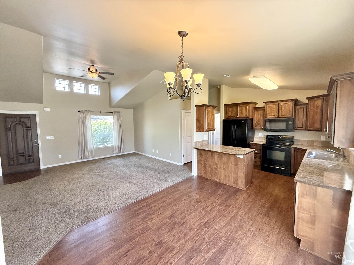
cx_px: 177
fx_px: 143
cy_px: 132
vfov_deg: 85.7
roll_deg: +0.9
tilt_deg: -4.8
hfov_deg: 102.1
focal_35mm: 14
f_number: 2.2
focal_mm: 2.22
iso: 320
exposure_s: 1/120
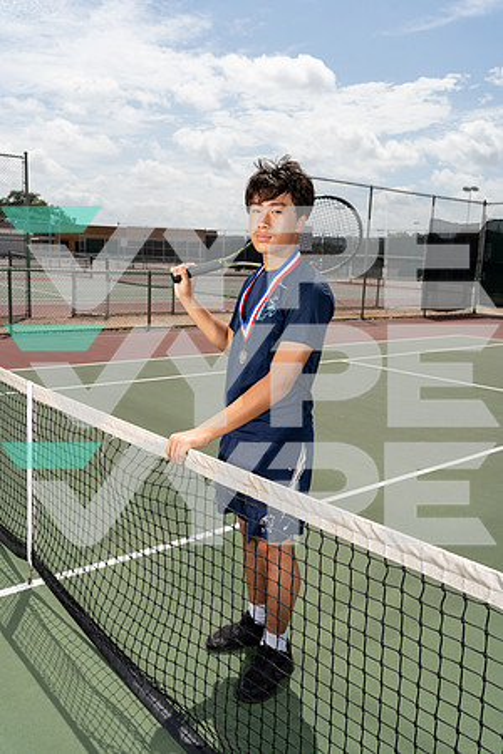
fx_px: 629
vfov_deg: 61.9
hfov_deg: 43.6
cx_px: 252
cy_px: 377
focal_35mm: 30
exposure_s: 1/1250
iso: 250
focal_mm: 30
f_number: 6.3
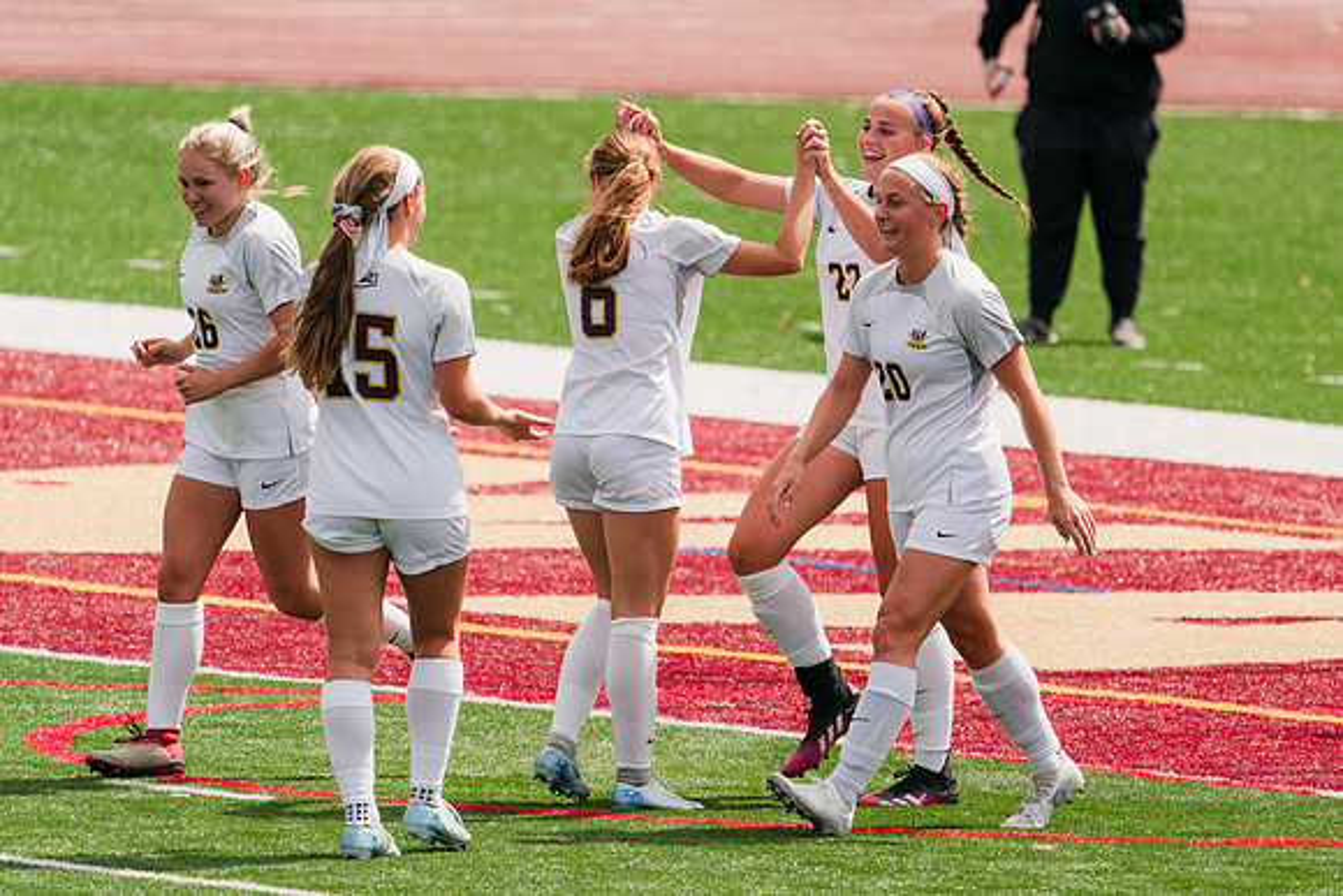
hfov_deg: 2.8
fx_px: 27255
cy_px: 393
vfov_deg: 1.9
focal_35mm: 730
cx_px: 815
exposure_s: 1/1600
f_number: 6.3
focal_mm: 600
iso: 320
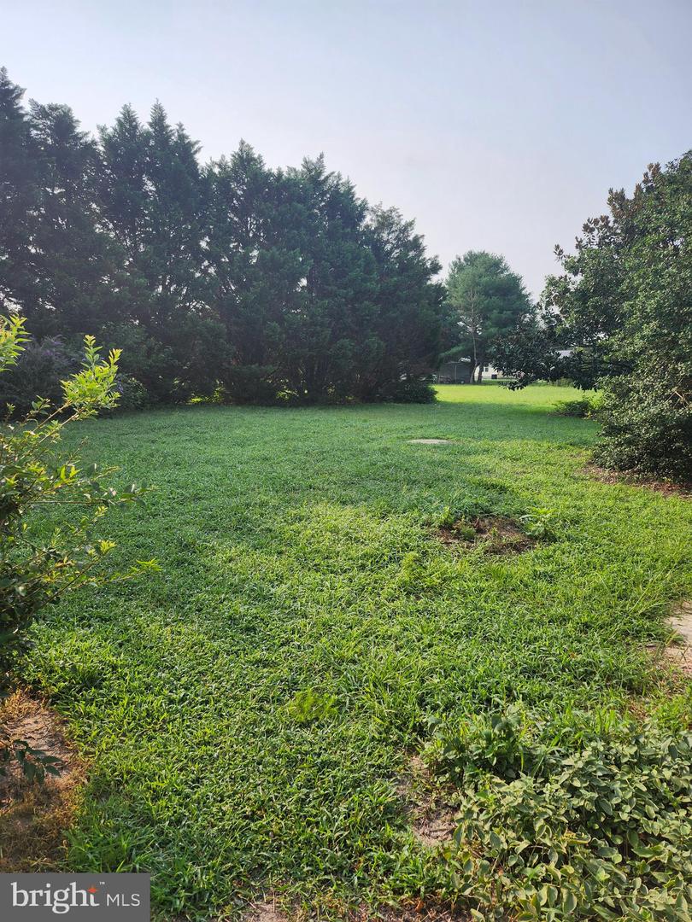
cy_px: 461
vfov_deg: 73.9
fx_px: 613
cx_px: 346
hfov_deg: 58.9
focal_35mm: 23
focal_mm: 5.54
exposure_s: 1/1422
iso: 25
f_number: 1.8
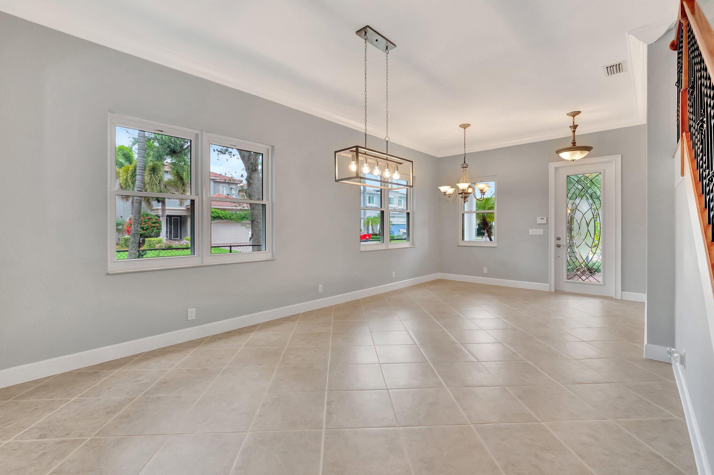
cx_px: 357
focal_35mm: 15
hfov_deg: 100.4
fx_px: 297
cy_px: 238
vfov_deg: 77.3
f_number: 8
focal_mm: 10
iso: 640
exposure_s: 1/13
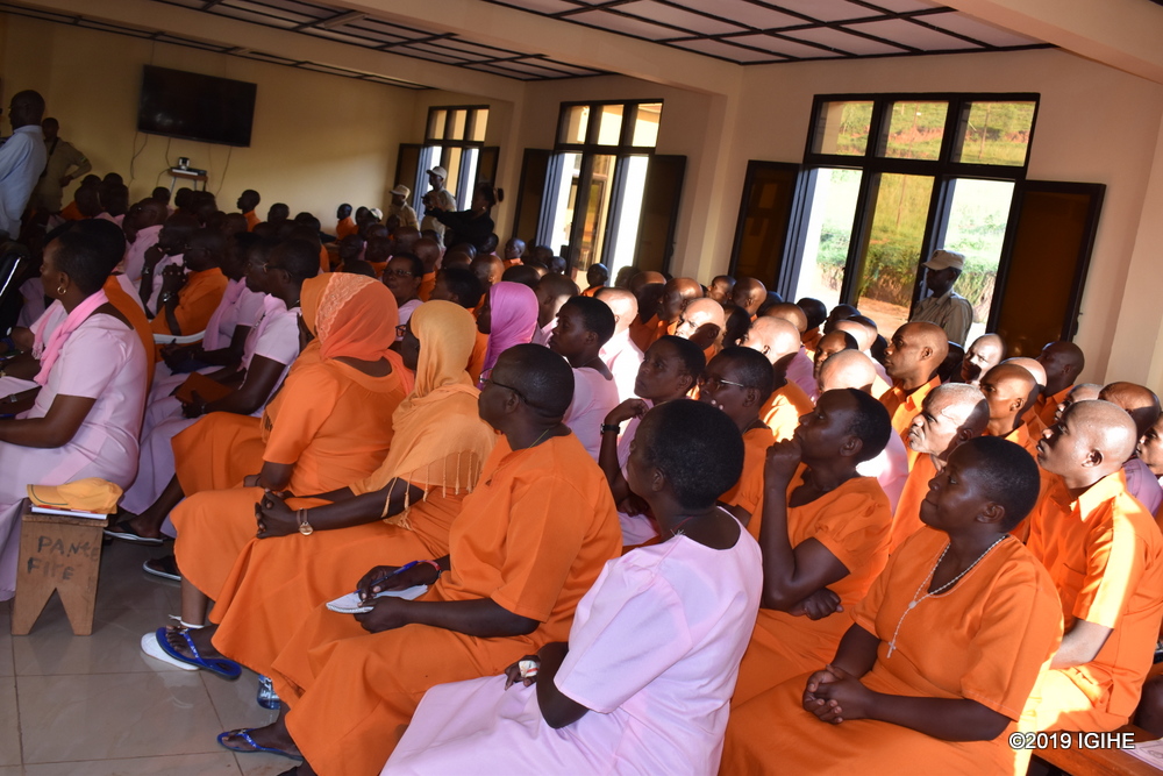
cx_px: 582
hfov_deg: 55.1
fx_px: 1115
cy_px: 388
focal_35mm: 34
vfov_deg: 38.4
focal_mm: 23
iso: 500
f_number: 5.6
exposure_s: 1/125
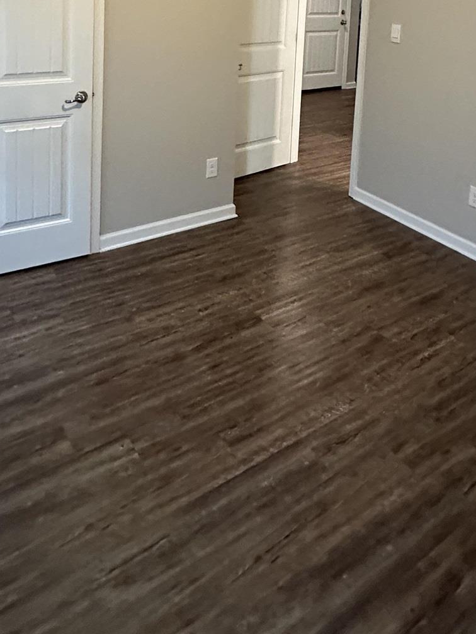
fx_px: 587
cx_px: 262
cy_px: 30
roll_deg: -2.3
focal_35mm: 32
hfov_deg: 44.1
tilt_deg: -5.3
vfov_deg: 48.8
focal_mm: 2.22
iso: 800
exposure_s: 1/60
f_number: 2.2
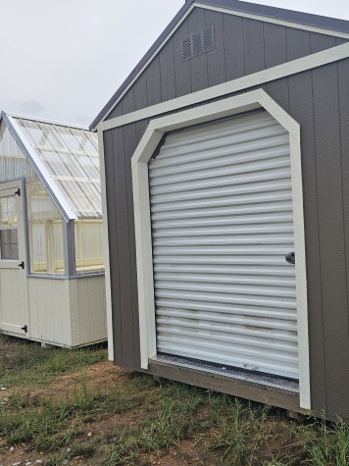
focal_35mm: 31
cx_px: 298
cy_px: 232
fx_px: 417
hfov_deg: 42.5
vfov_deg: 58.4
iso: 32
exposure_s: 1/2000
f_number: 1.7
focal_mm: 6.3
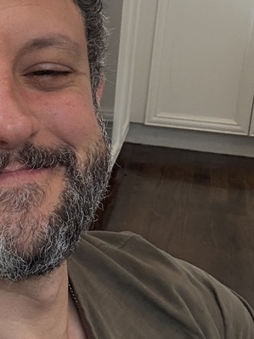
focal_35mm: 77
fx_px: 754
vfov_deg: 25.3
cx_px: -21
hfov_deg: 18.4
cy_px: 155
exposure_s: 1/120
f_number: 1.9
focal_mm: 2.69
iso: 64
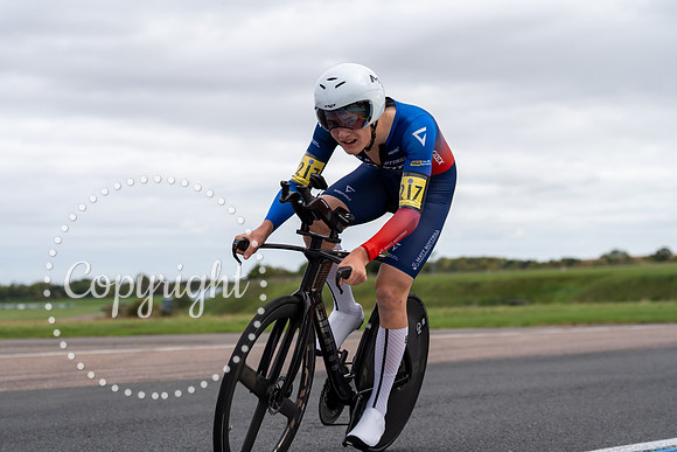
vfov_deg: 19.5
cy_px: 226
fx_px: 1317
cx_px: 338
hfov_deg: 28.8
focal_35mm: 70
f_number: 3.5
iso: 125
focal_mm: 70
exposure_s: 1/1000
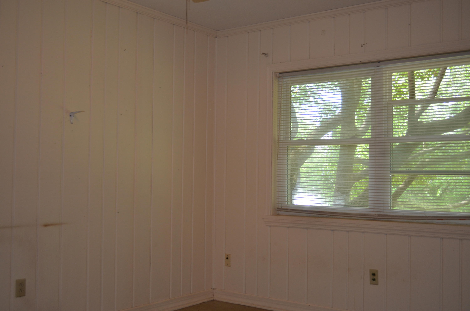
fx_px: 547
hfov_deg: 46.5
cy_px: 156
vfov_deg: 31.8
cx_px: 235
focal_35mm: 42
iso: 400
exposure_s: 1/80
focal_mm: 28
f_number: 4.5
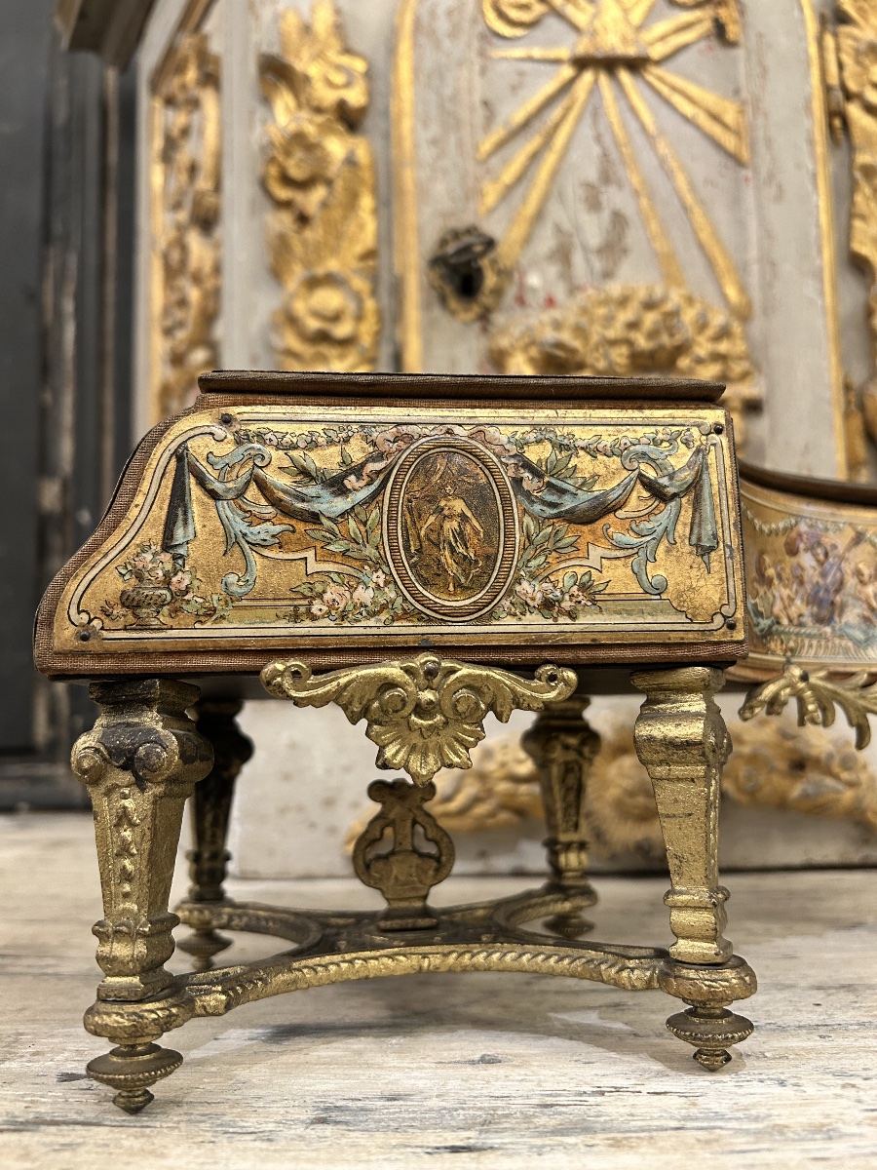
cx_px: 438
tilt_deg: +6.0
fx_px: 878
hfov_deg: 53.1
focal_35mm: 26
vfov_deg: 67.3
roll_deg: -0.2
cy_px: 585
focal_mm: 5.7
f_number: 1.5
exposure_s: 1/50
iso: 160
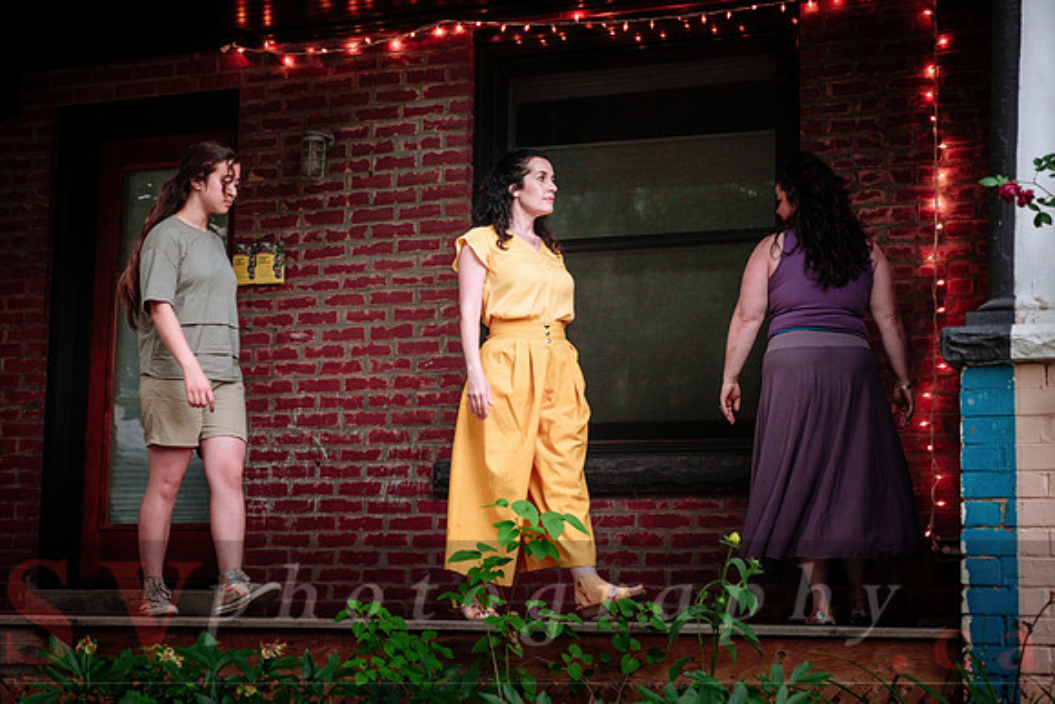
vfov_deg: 20.5
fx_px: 1942
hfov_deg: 30.4
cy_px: 352
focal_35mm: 66
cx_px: 528
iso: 1000
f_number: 2.8
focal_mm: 42.7
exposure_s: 1/125
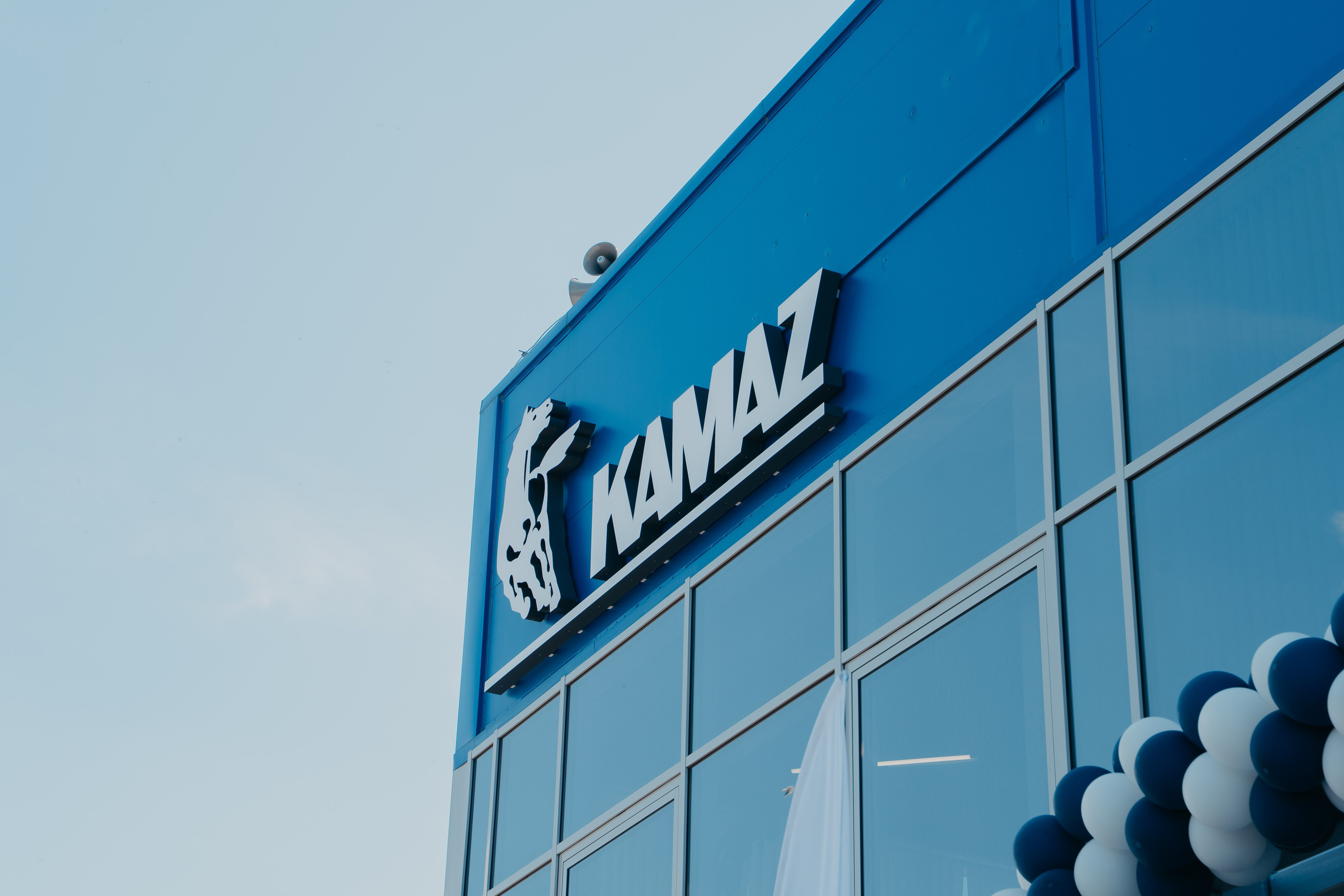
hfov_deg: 28.8
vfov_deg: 19.5
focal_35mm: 70
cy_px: 448
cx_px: 672
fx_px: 2613
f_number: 9
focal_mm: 70
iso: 160
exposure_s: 1/125
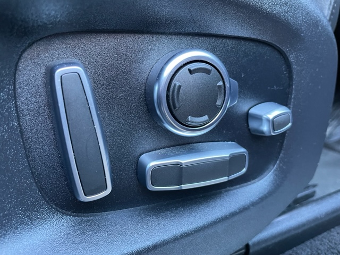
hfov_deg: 67.3
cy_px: 128
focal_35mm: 26
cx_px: 170
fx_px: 255
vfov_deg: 53.1
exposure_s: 1/60
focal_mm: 4.2
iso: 500
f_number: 1.6
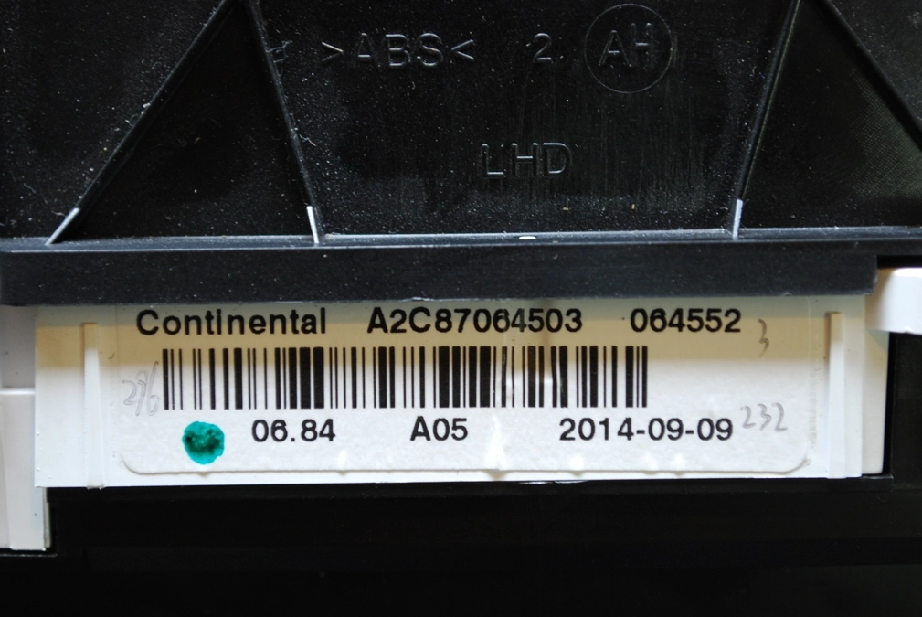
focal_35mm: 82
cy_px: 308
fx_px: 2115
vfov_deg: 16.6
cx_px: 461
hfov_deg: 24.6
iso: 400
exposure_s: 1/20
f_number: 5.6
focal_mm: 55
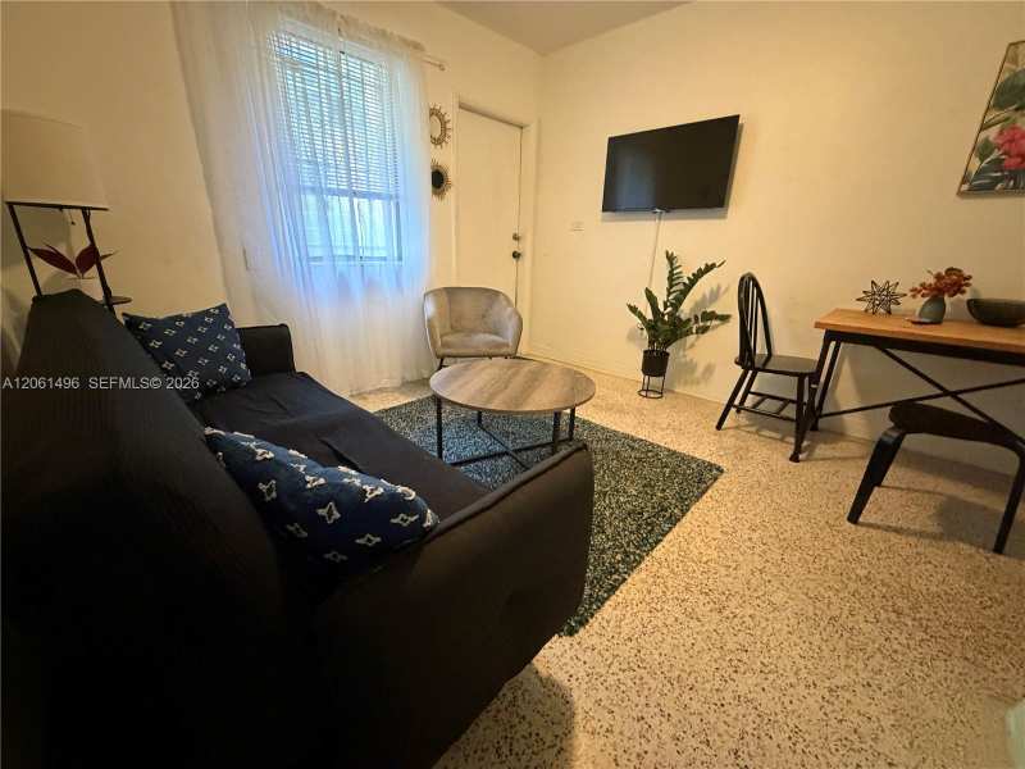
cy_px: 384
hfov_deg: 102.1
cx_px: 512
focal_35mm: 14
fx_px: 415
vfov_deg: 85.7
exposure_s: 1/40
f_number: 2.2
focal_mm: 2.22
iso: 800
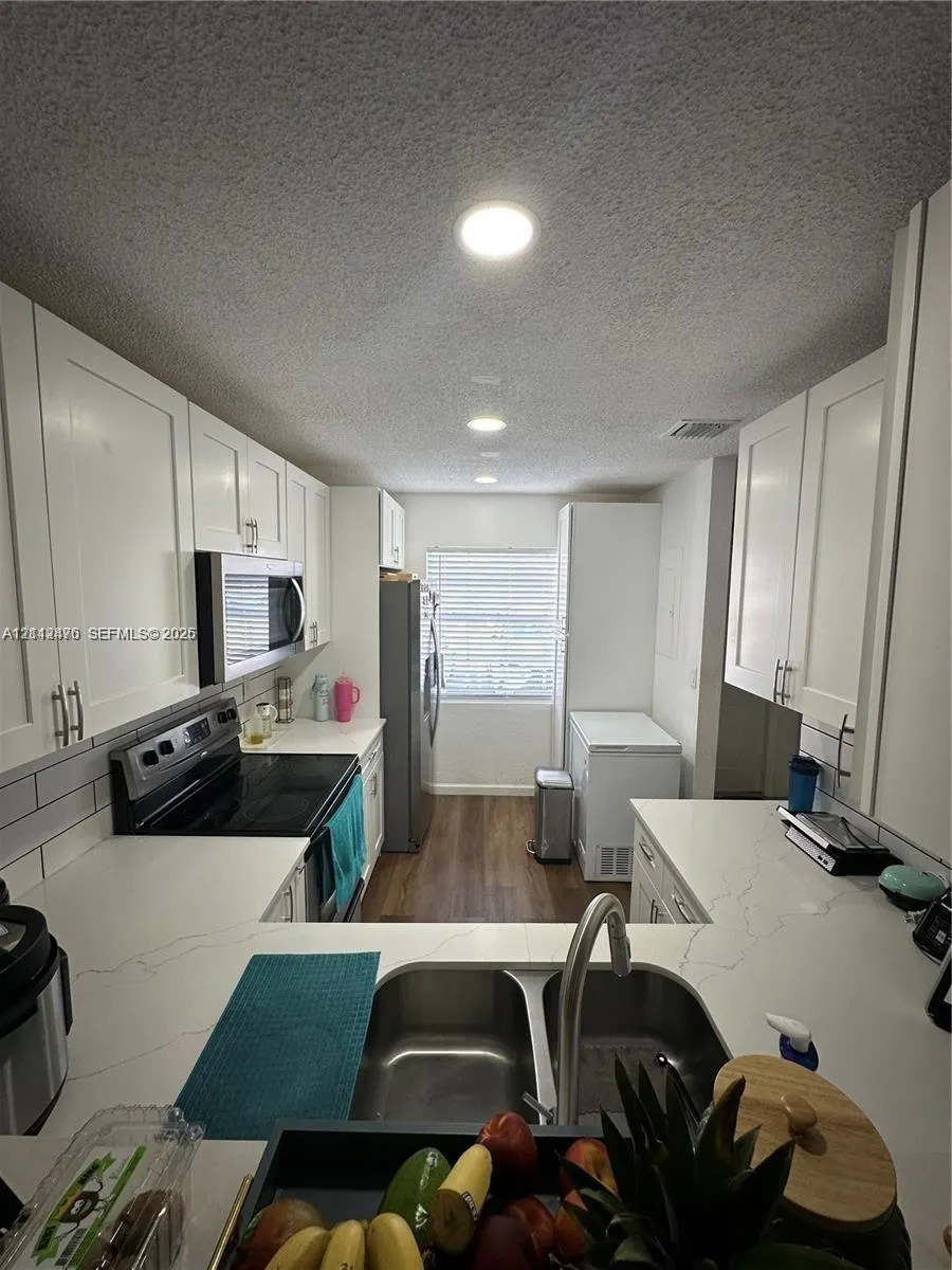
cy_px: 635
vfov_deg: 102.1
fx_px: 513
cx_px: 476
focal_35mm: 14
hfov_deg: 85.7
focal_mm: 2.22
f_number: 2.2
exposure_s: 1/99
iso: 80
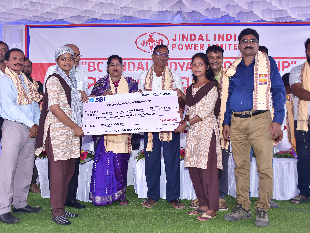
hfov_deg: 50.1
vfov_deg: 38.7
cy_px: 116
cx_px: 143
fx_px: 331
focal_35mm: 37
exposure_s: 1/125
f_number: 5
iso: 500
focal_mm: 23
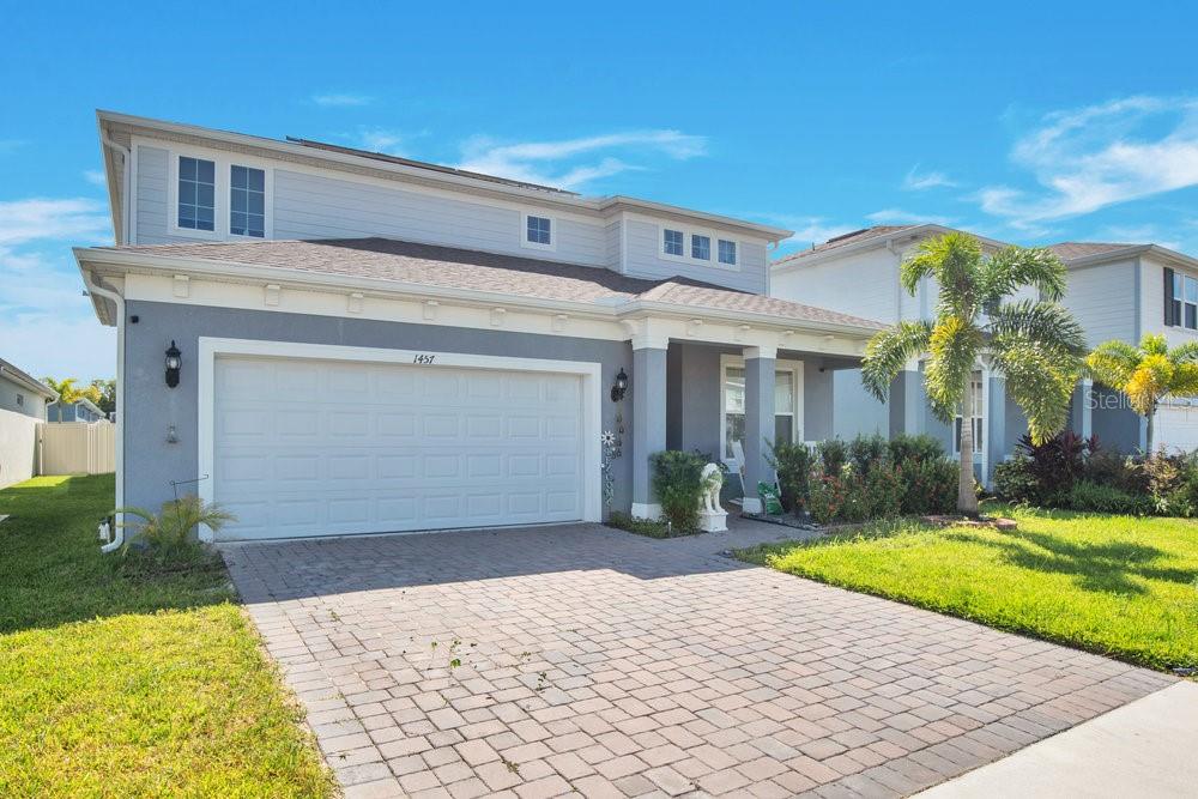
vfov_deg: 73.8
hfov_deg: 96.7
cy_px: 400
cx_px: 599
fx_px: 532
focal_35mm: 16
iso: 100
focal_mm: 16
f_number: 10
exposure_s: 1/200
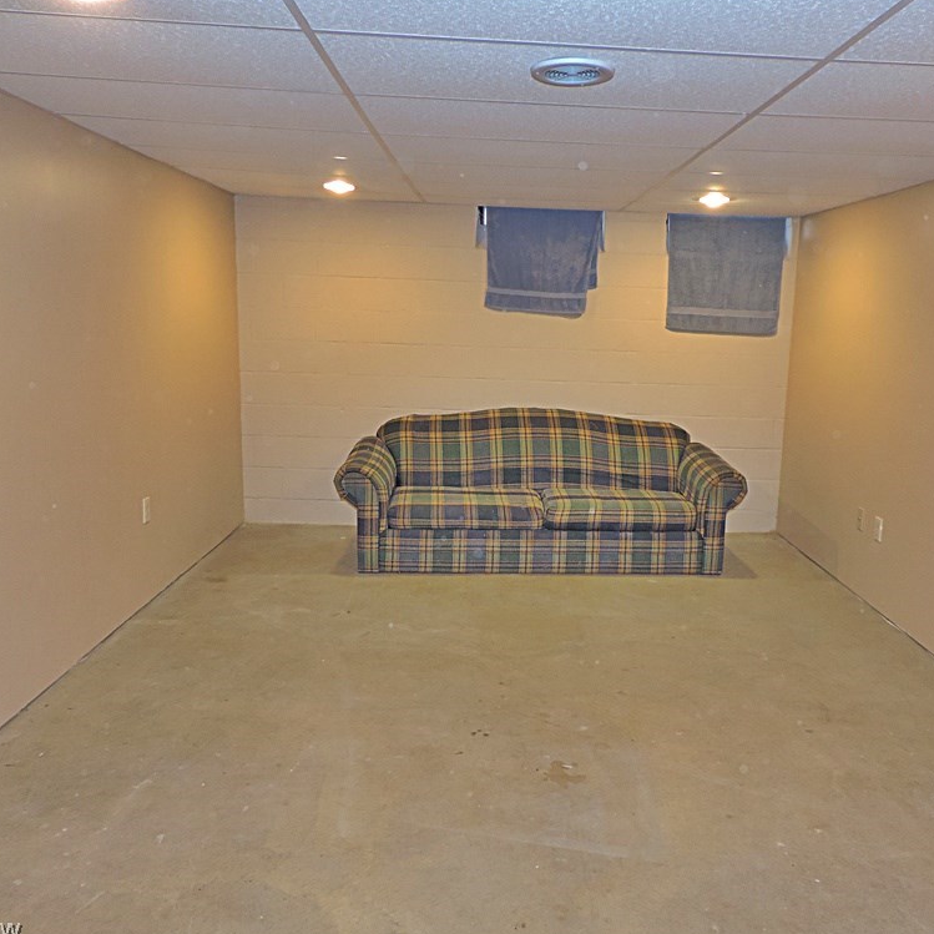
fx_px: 885
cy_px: 470
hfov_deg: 55.4
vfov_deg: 55.6
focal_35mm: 29
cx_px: 530
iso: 360
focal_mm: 4.3
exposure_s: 1/40
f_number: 3
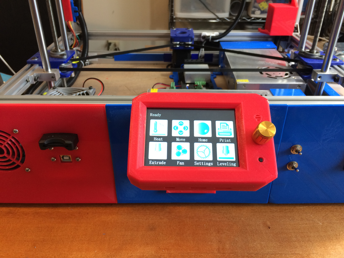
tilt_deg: -32.4
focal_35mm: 29
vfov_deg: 48.2
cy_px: 129
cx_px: 172
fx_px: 288
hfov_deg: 61.7
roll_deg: -0.5
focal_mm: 4.15
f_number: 2.2
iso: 100
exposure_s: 1/30
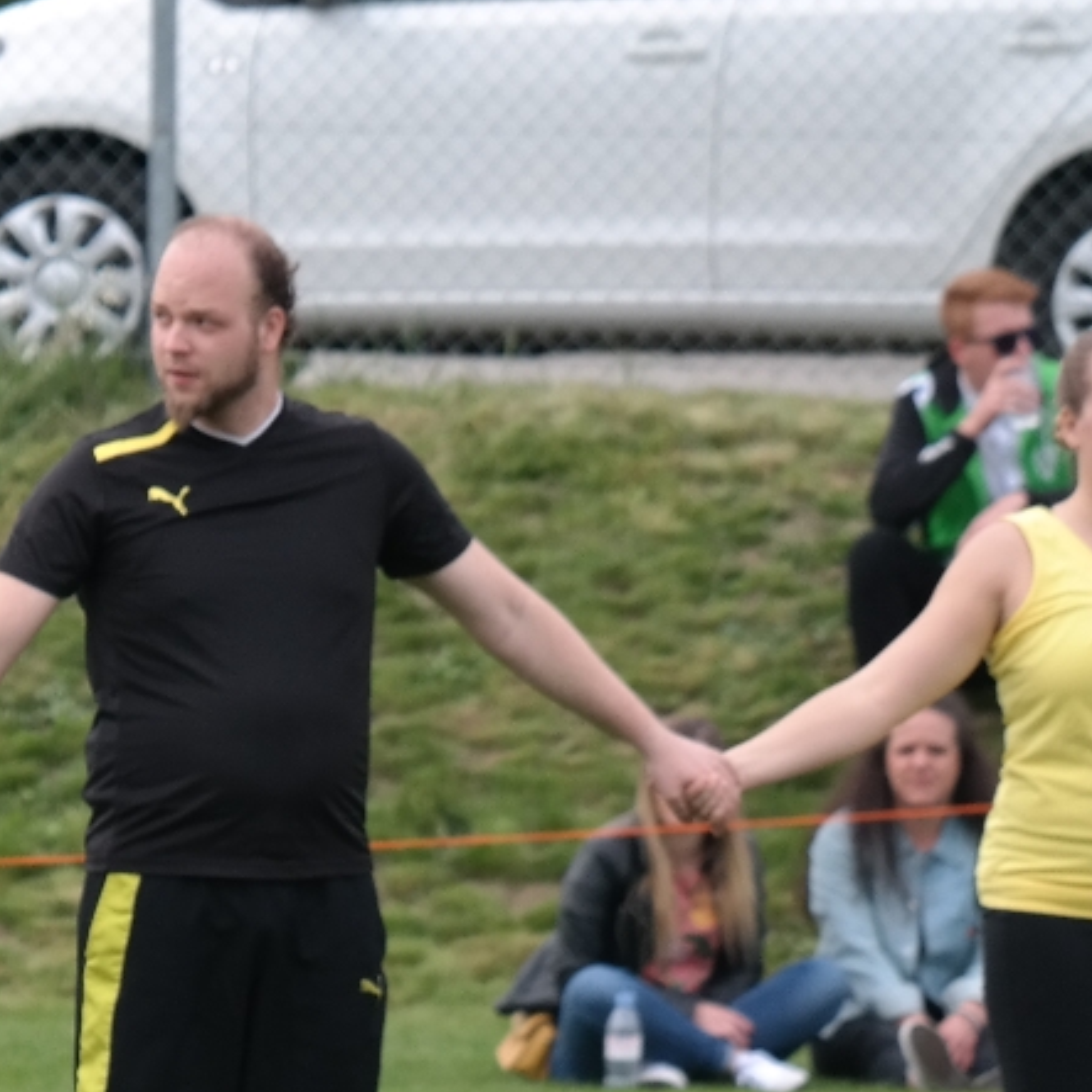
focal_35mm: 684
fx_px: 24412
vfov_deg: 2.6
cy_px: 979
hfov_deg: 2.6
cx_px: -693
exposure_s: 1/320
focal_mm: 145
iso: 200
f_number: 5.6
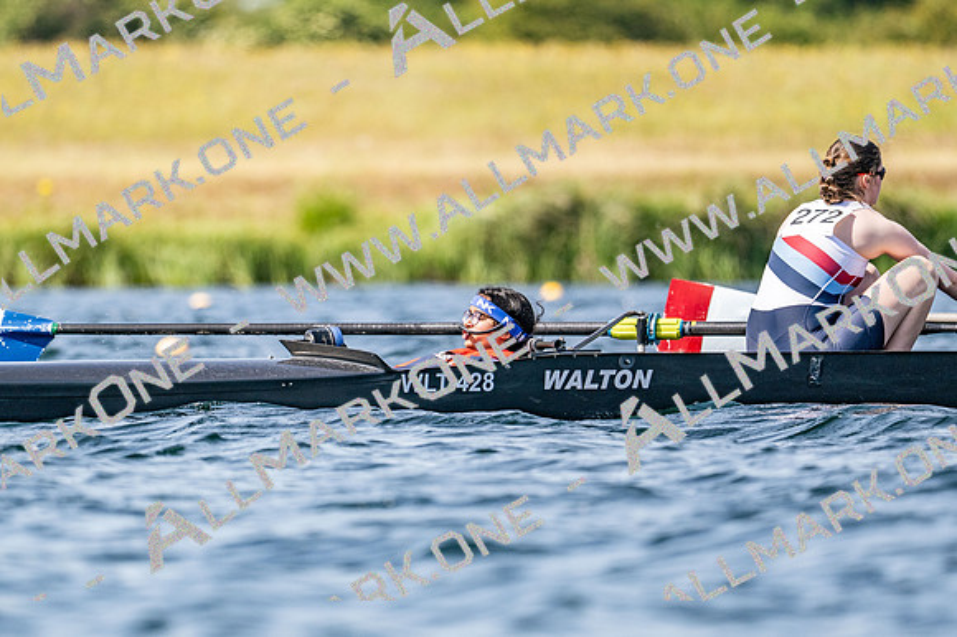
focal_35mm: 600
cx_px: 478
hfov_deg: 3.4
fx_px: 15940
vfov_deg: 2.3
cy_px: 318
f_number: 4.5
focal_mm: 400
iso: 250
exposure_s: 1/2500
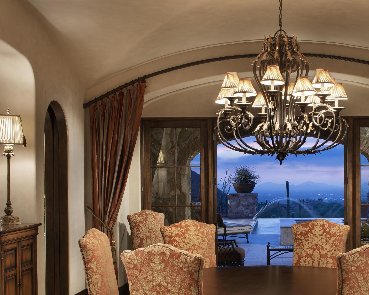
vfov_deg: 24.9
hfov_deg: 30.5
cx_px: 268
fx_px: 666
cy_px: 188
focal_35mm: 61
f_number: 13
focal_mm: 22
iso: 100
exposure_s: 6
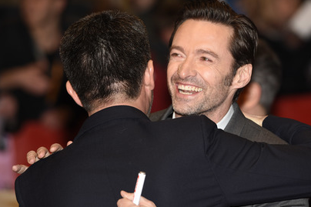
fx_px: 2893
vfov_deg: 4.1
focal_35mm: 335
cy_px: 93
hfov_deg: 6.2
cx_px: 166
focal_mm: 200
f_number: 4
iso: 400
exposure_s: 1/400
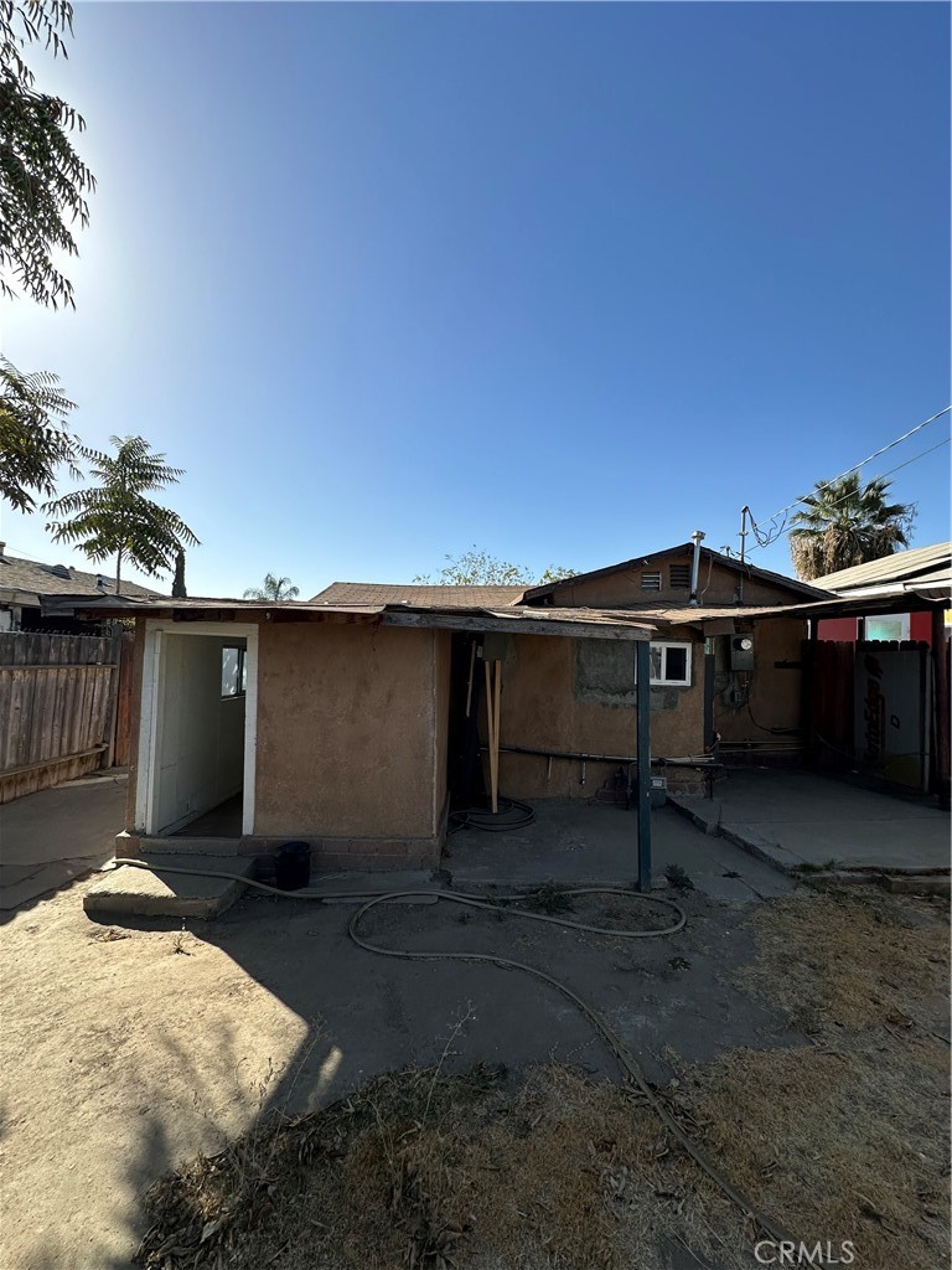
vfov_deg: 102.1
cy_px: 635
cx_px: 476
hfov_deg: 85.7
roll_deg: -2.1
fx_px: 513
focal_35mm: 14
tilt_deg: +3.0
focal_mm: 2.22
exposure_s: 1/1949
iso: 50
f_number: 2.2
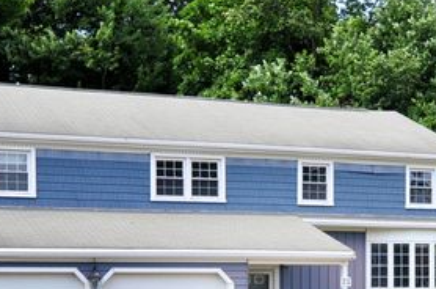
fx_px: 653
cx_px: 193
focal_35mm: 54
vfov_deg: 24.4
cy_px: 242
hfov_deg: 36.9
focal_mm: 20
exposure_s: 1/160
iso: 200
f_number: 8
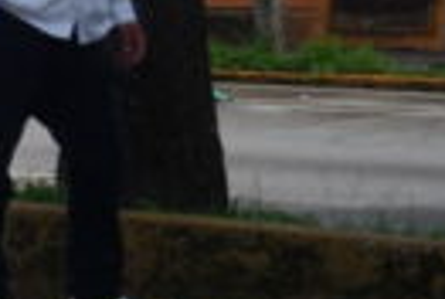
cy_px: 53
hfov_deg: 7.1
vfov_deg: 5.2
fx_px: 3258
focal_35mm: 263
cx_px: -822
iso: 160
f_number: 5
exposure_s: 1/1600
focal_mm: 30
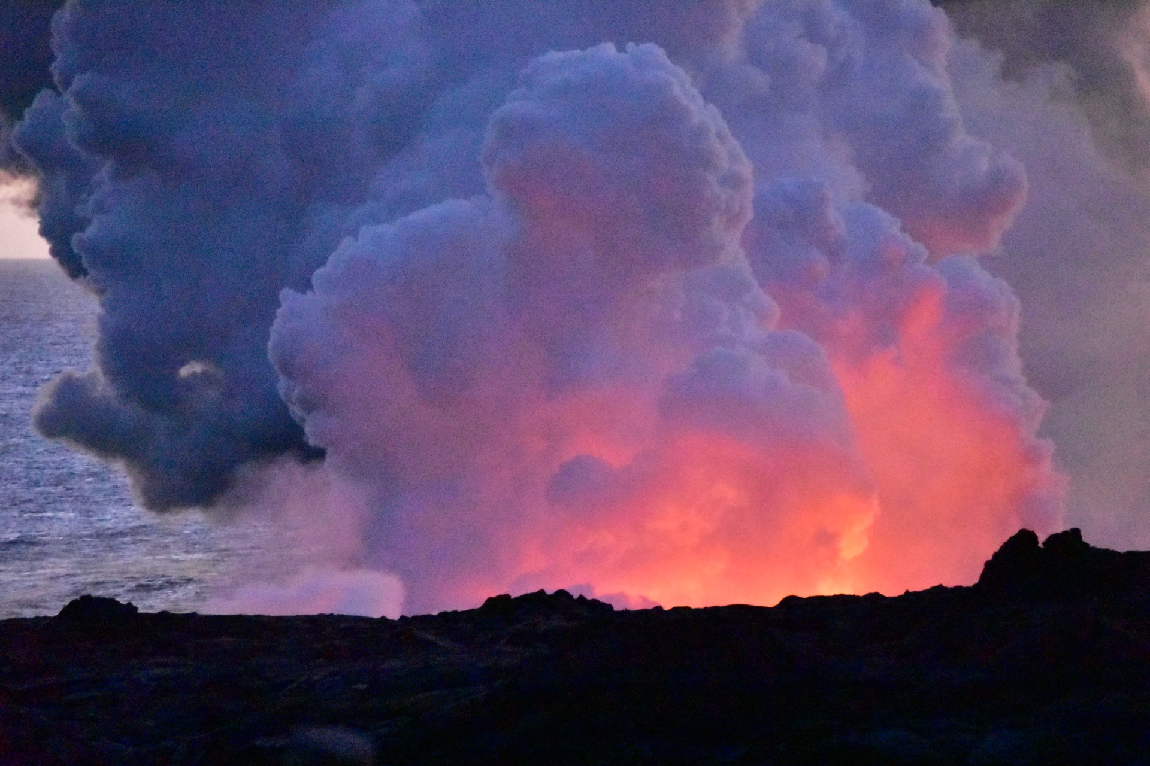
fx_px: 6708
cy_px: 383
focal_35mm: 210
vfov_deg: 6.5
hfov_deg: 9.8
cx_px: 575
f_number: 4.8
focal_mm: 140
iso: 25600
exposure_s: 1/100
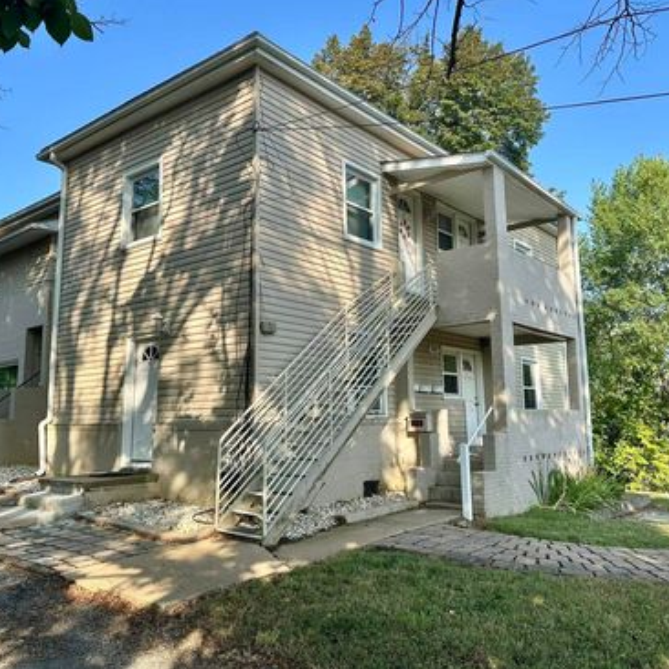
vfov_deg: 55.6
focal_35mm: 29
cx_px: 327
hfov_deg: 55.6
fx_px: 634
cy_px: 328
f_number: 1.78
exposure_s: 1/1845
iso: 80
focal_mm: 6.86
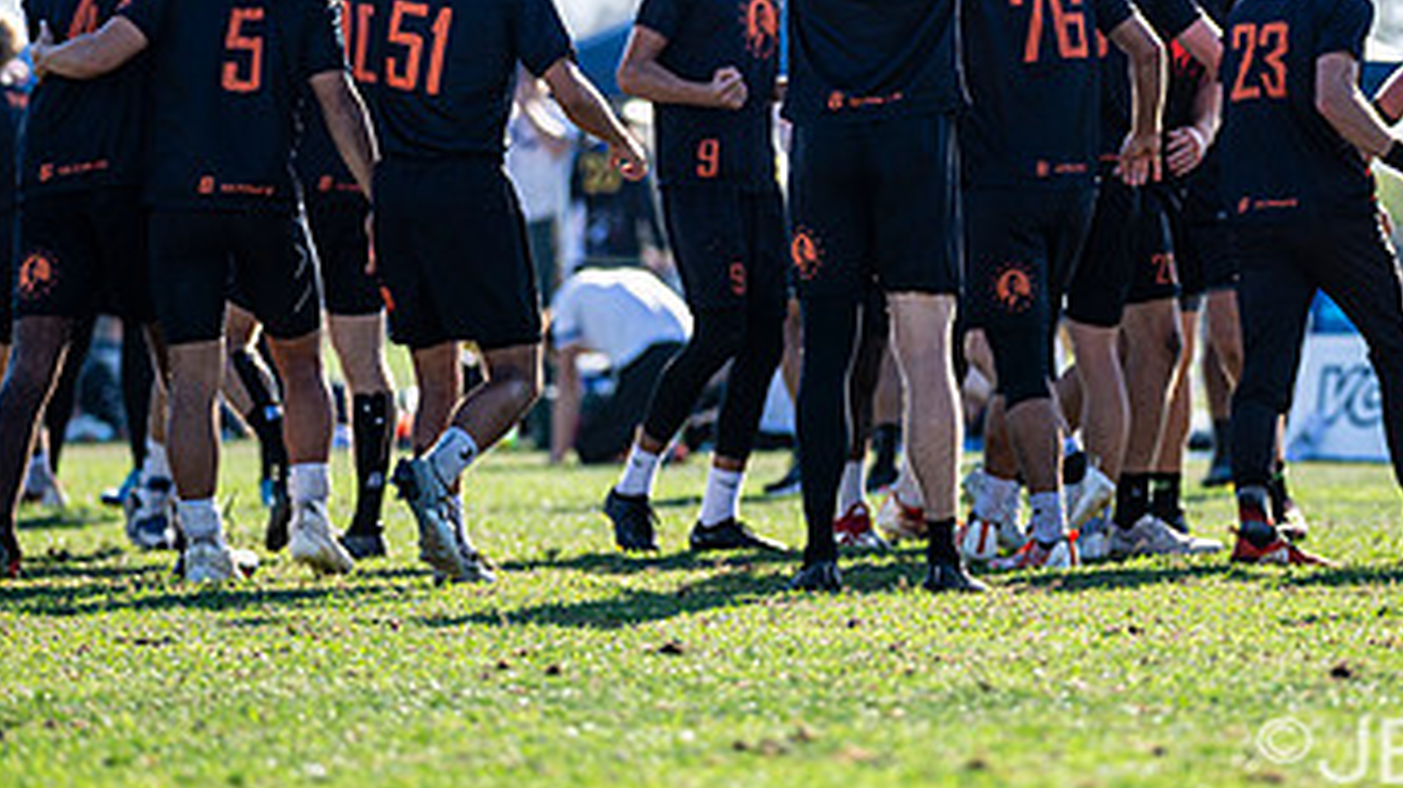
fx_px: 12234
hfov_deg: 6.6
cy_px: 125
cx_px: 985
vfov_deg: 3.7
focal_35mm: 329
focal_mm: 185
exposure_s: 1/1250
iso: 110
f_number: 3.2
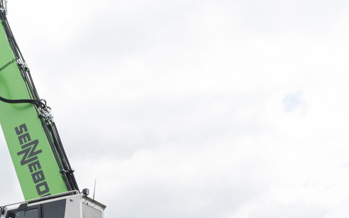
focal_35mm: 91
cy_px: 271
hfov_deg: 22.0
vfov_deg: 13.9
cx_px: 2
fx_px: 866
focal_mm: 29
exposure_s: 1/160
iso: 100
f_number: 9
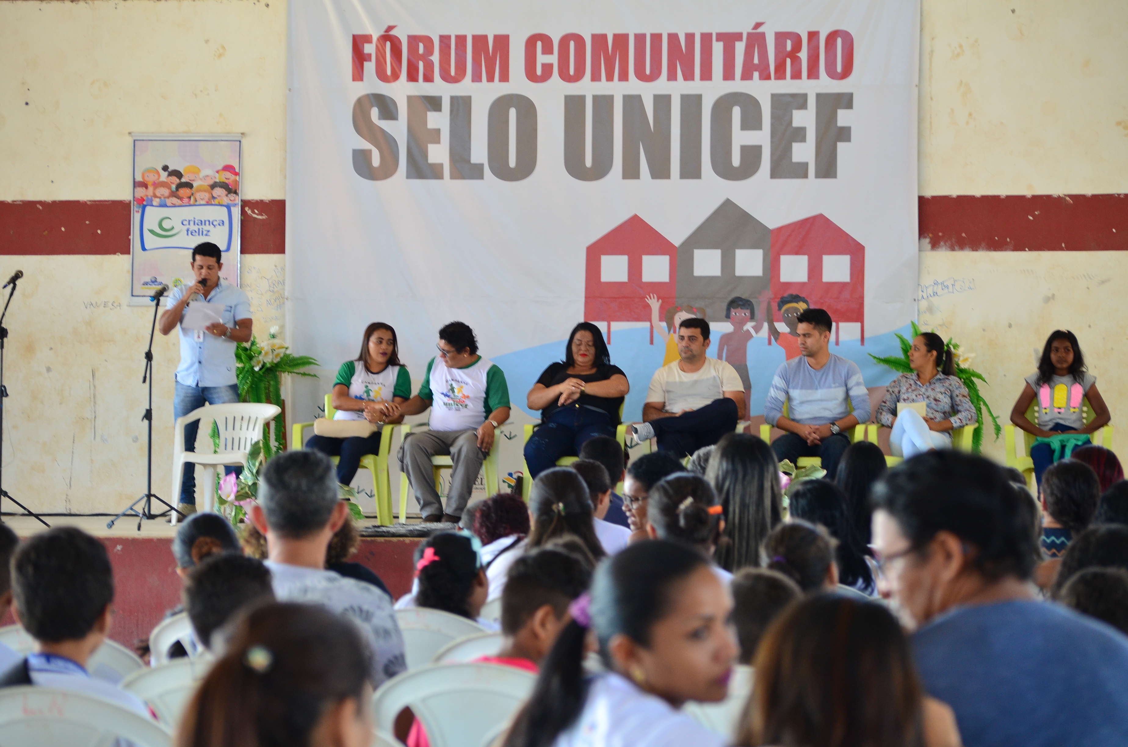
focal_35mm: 123
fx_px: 3846
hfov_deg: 16.7
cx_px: 564
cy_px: 374
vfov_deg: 11.1
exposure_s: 1/100
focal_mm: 82
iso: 500
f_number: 4.2
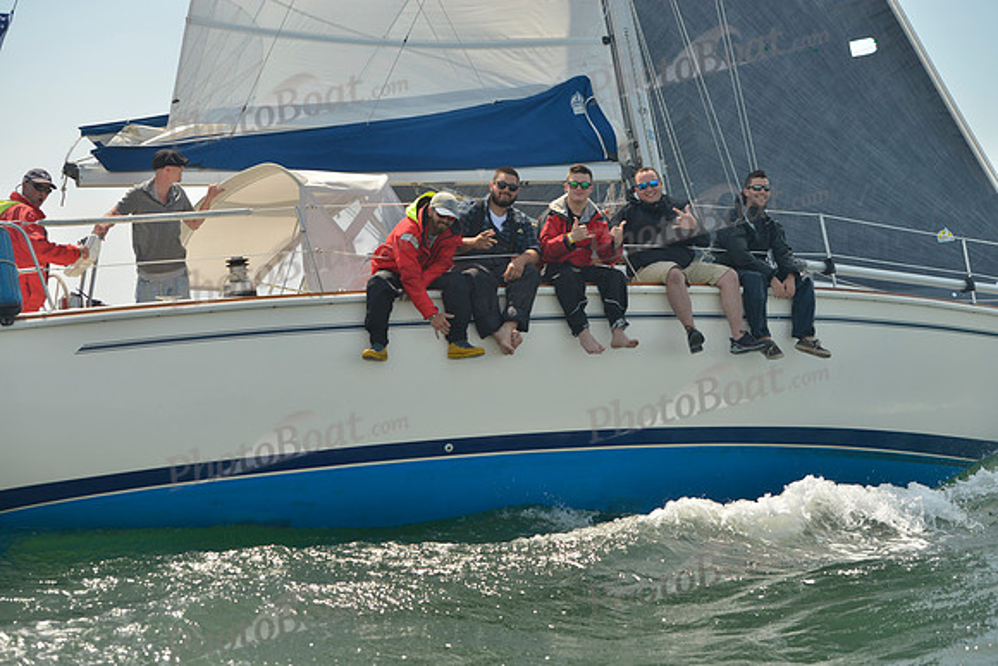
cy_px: 333
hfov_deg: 28.8
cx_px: 499
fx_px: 1941
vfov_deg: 19.5
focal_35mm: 70
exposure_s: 1/1250
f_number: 5.6
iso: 200
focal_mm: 70
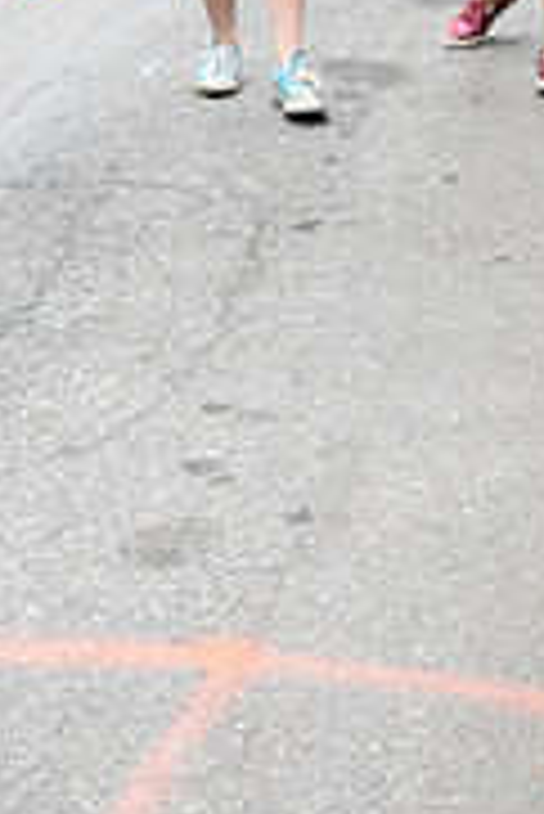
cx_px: 645
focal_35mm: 109
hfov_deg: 12.3
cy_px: -306
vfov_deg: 17.4
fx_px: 2466
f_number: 4
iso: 400
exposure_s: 1/320
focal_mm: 34
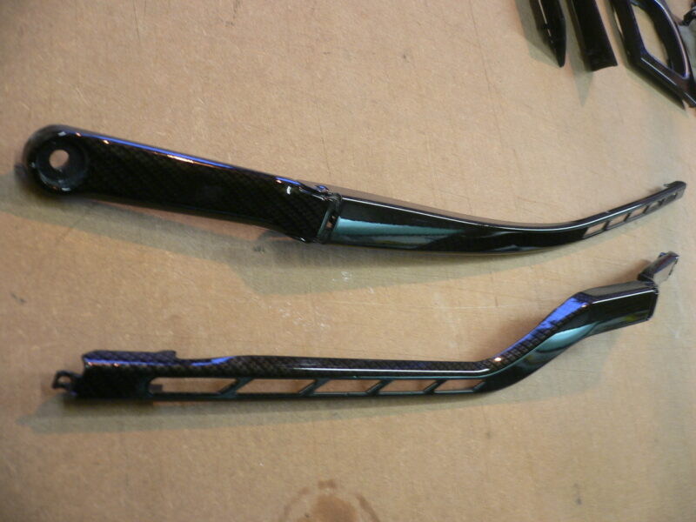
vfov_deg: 40.7
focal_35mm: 35
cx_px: 348
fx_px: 704
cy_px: 261
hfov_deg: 52.6
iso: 100
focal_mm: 5.8
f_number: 2.8
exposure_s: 1/15
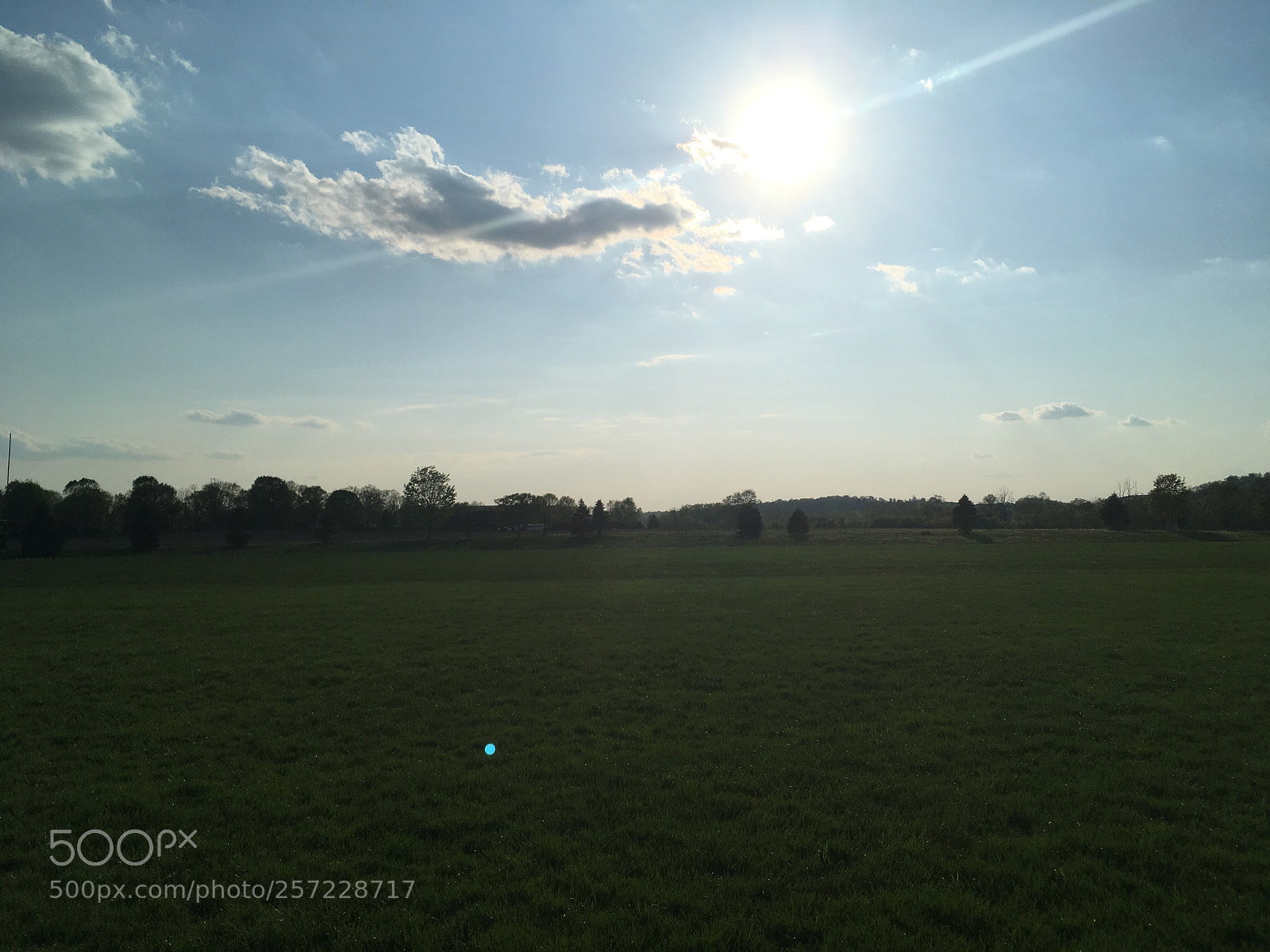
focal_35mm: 29
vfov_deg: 48.2
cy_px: 476
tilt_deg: +3.1
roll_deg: +1.0
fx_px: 1064
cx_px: 635
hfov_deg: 61.7
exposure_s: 1/8547
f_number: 2.2
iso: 25
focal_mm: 4.15
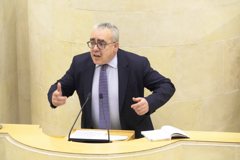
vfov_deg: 8.1
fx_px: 1133
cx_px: 120
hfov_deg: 12.1
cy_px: 80
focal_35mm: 170
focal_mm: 62.39
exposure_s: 1/60
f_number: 4
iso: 2500
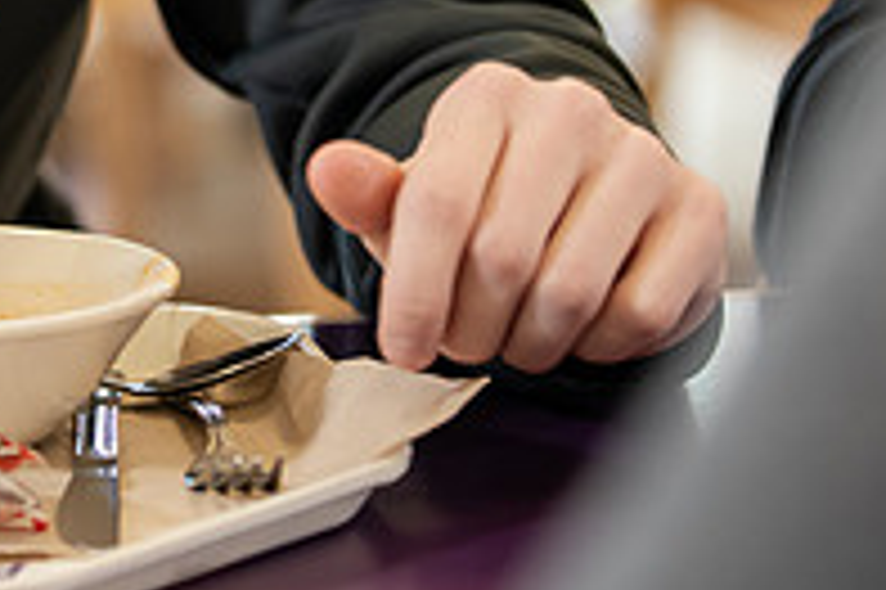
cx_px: -207
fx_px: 6664
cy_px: -214
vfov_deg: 5.0
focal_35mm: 271
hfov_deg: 7.5
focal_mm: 92
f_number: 3.2
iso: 1250
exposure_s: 1/200
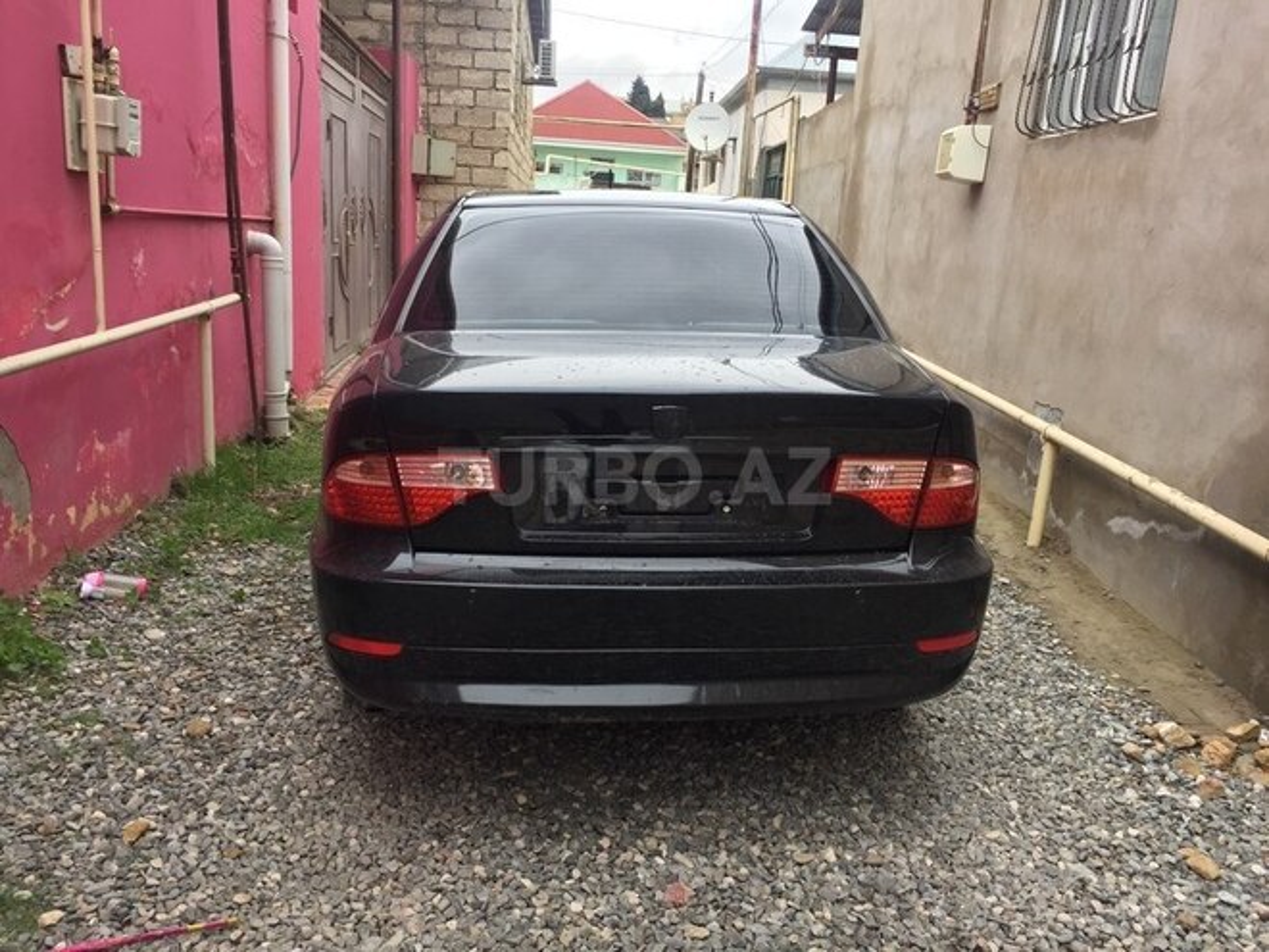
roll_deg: -3.1
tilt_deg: -15.2
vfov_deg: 48.2
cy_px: 476
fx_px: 1063
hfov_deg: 61.7
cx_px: 634
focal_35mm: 29
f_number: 2.2
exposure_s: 1/50
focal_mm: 4.15
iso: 32
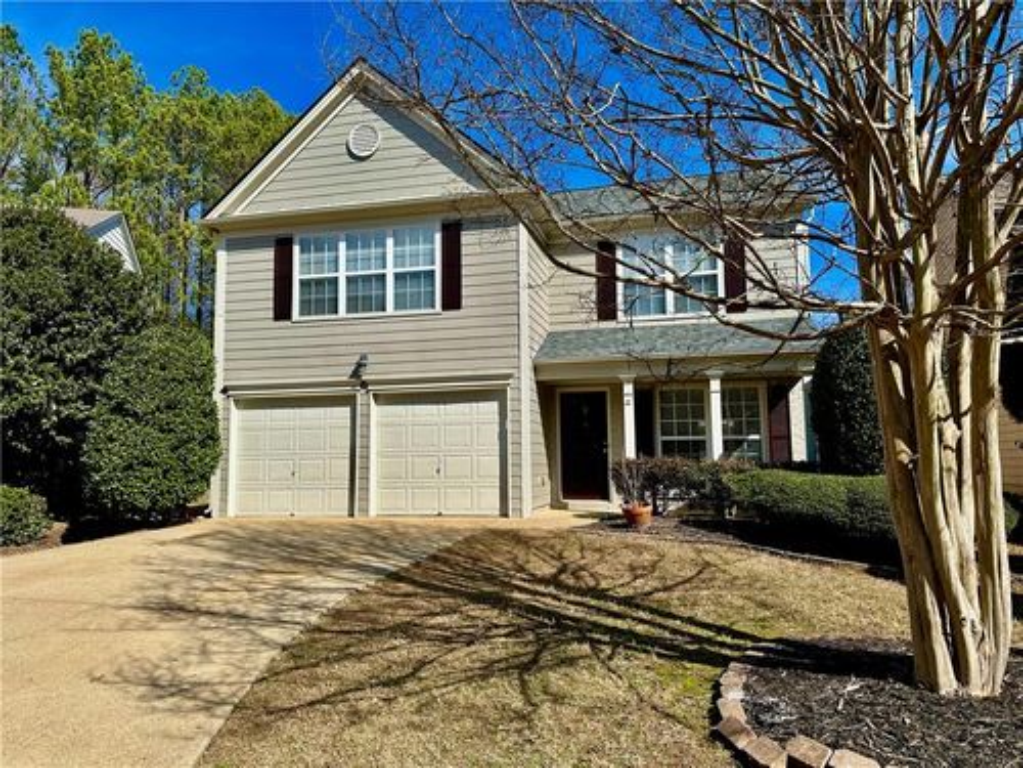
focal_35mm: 24
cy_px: 384
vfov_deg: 56.8
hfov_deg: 71.6
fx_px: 709
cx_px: 512
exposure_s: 1/4545
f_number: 1.78
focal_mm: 6.86
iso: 80
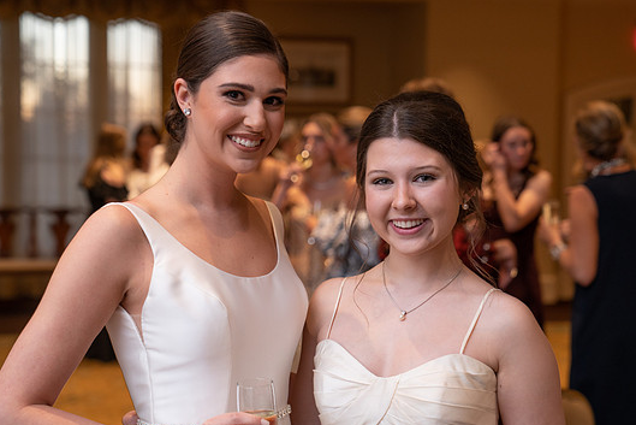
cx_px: 315
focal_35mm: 68
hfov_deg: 29.6
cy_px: 203
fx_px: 1202
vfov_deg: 20.0
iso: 800
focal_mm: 62
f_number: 3.5
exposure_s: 1/50
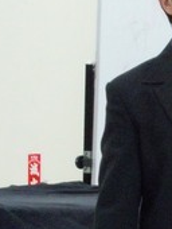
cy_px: 240
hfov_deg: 3.6
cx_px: 236
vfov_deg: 4.8
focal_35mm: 411
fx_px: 2716
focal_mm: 17.9
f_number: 5.4
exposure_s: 1/60
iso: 640
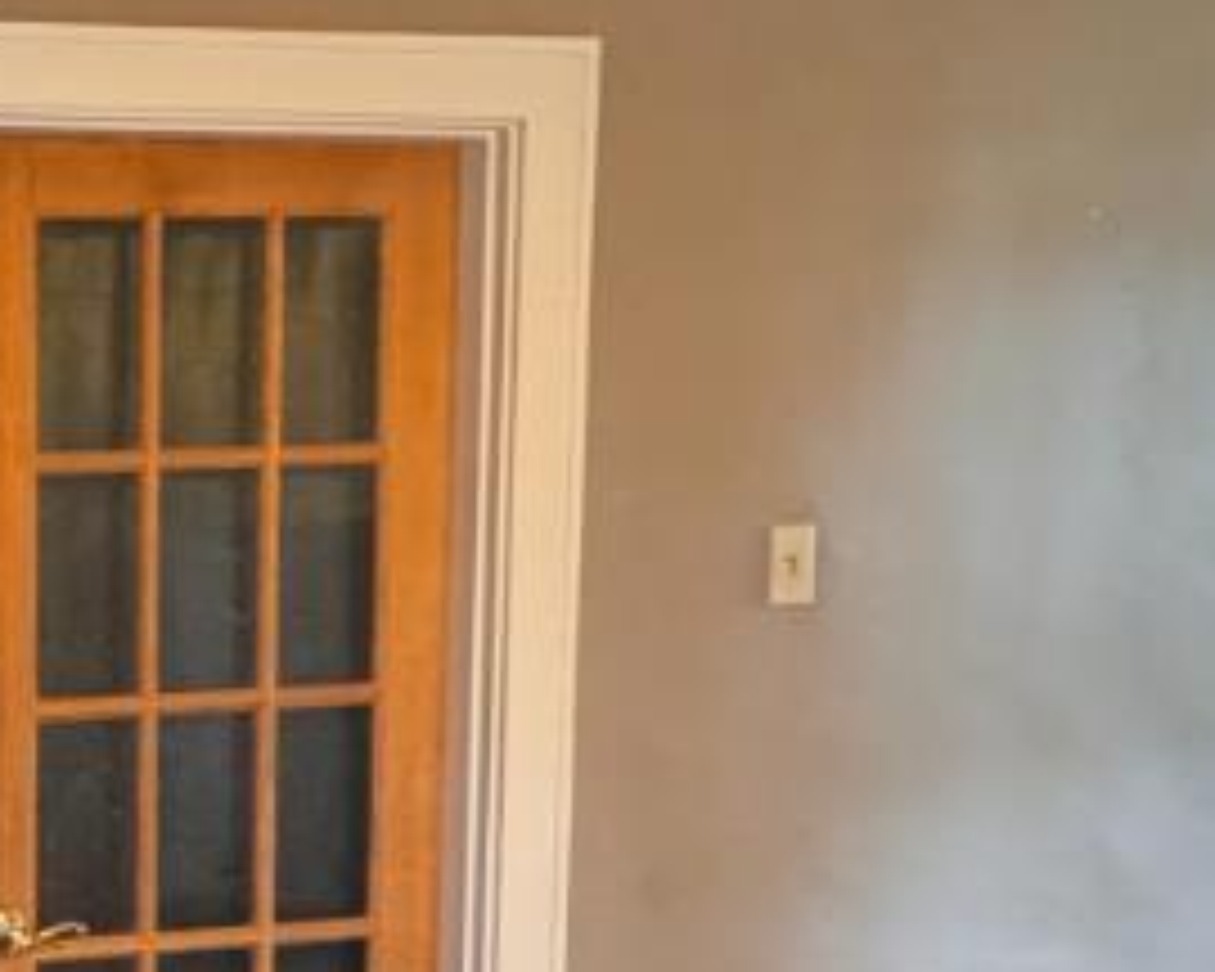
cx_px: -544
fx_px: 2733
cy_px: 1078
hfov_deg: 21.5
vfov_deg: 19.3
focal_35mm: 76
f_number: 2.2
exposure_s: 1/60
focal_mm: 2.22
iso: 800
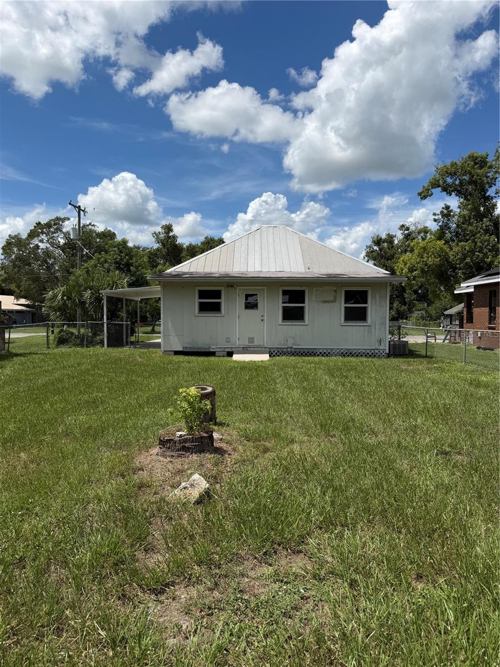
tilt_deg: -2.1
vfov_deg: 71.6
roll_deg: -0.5
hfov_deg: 56.8
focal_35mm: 24
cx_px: 250
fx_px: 462
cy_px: 334
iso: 80
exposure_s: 1/7353
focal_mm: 6.76
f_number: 1.78
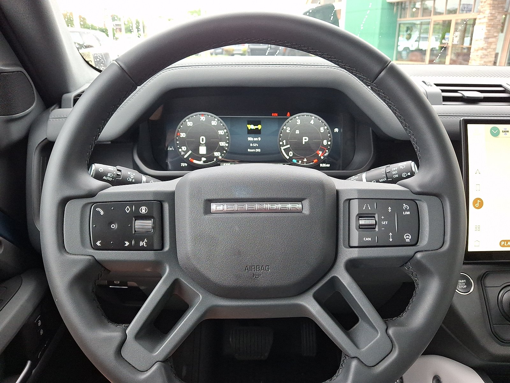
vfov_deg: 54.9
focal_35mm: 25
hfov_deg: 69.4
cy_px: 192
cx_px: 255
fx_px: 368
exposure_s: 1/120
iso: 195
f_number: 1.8
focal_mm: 4.69
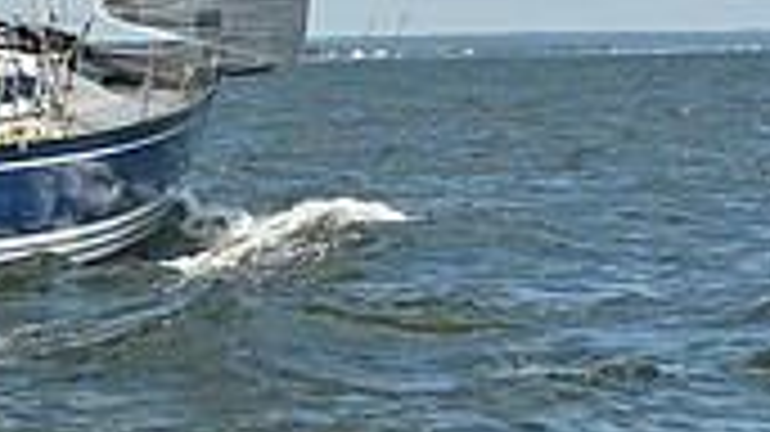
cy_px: -824
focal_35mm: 249
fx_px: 5082
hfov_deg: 8.6
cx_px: 11
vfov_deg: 4.7
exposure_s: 1/1250
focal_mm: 70
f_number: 9
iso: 250
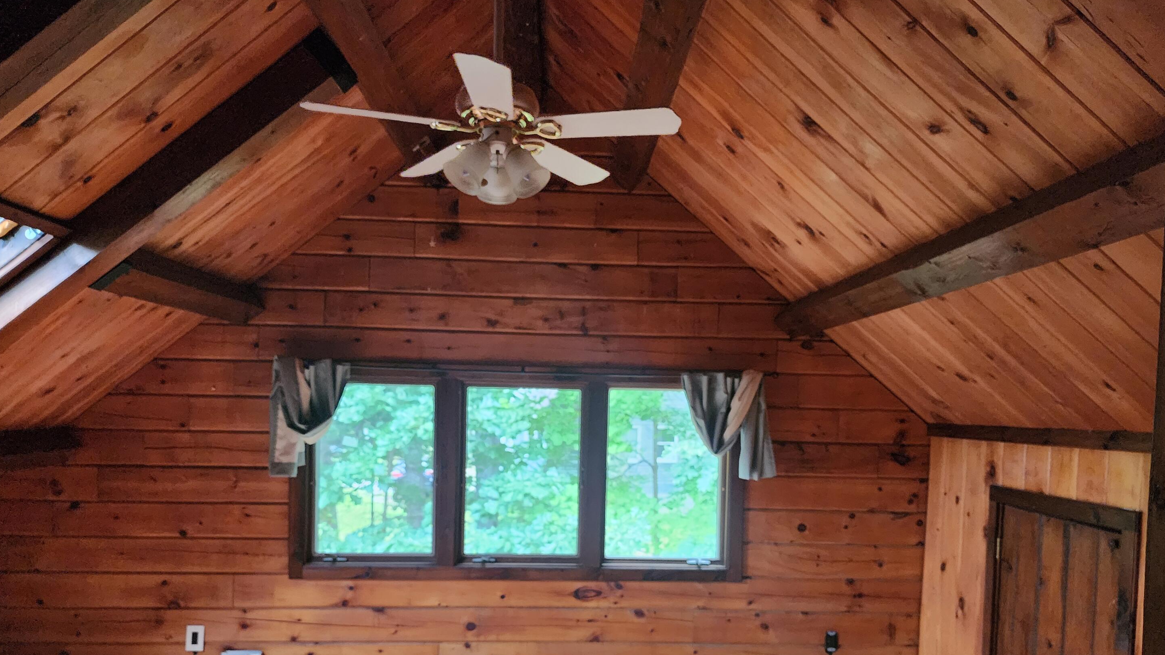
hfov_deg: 71.9
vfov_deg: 43.8
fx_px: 803
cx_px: 595
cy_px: 436
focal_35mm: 26
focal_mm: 6.4
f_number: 1.8
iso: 1000
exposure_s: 1/120
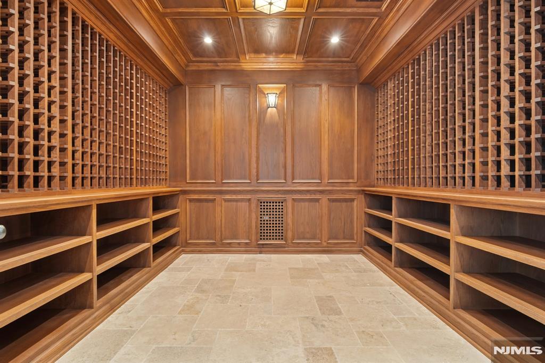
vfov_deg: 73.7
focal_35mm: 16
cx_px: 272
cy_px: 182
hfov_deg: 96.8
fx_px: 242
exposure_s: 2.5
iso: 400
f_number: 8
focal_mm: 16
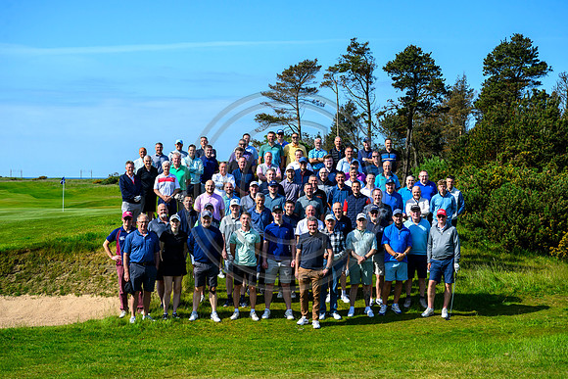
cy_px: 190
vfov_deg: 19.5
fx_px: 1105
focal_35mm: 70
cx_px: 284
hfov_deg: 28.8
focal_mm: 70
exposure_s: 1/2500
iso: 500
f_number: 6.3
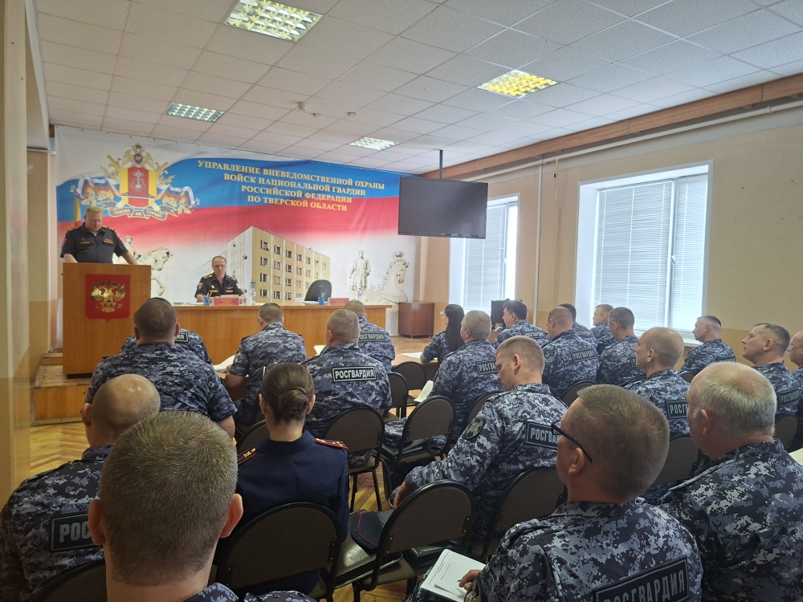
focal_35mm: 23
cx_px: 402
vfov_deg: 58.9
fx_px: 534
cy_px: 301
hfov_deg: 73.9
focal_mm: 5.54
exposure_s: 1/100
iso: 320
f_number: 1.8
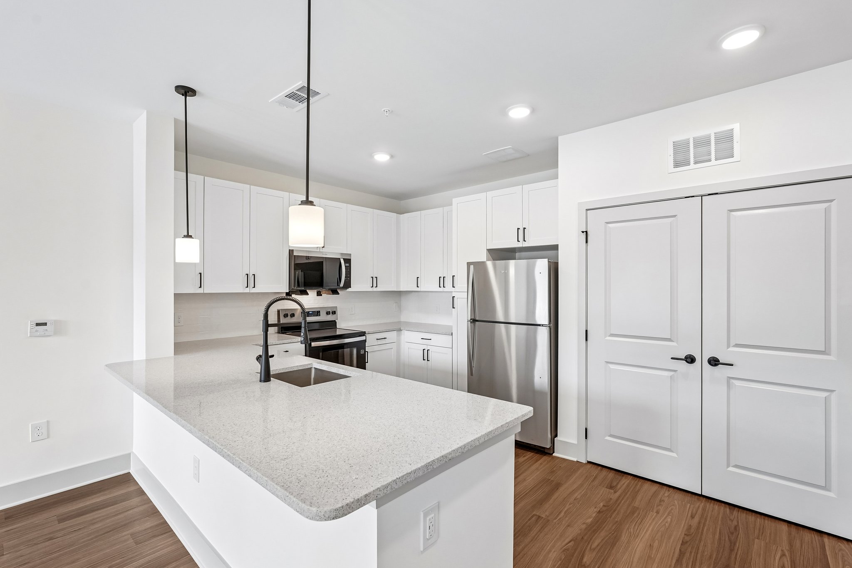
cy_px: 284
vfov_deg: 73.7
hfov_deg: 96.7
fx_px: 379
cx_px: 426
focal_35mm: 16
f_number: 8
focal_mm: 16
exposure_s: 1/40
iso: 800
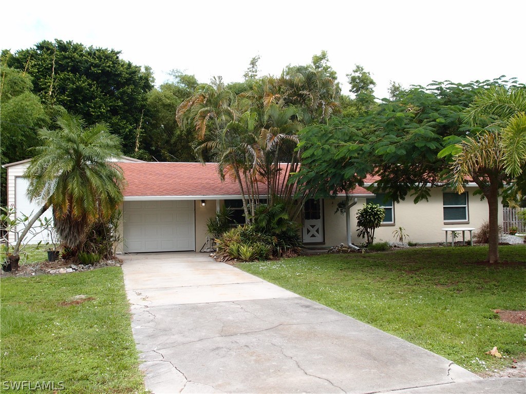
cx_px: 263
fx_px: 517
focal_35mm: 34
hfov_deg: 54.0
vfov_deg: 41.8
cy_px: 197
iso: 100
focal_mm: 7.41
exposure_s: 1/400
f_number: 2.8
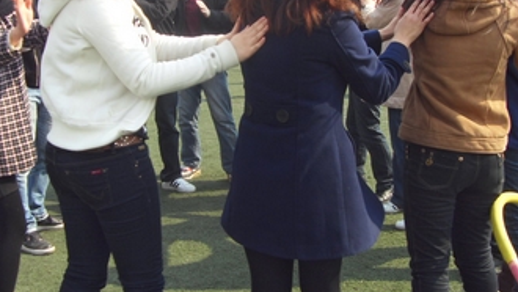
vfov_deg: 22.1
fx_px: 742
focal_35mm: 54
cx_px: 239
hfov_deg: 38.5
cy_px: 82
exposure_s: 1/250
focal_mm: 6.6
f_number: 3.5
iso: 80
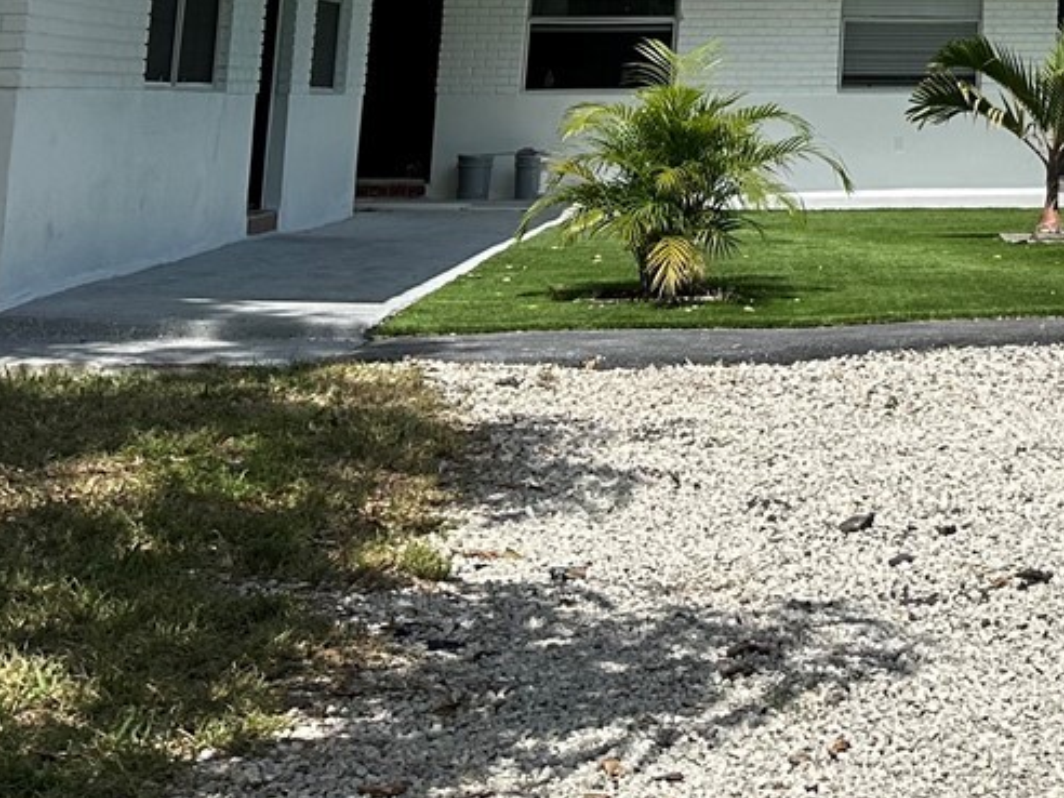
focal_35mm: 78
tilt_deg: +11.1
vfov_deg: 16.9
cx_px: 1293
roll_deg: -1.2
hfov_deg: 22.9
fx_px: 2398
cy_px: -435
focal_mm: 6.86
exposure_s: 1/5848
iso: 80
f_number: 1.78
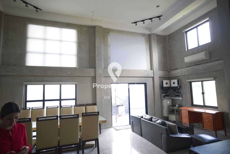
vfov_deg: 63.3
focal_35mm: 20
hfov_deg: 85.4
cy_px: 77
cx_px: 115
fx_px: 125
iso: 100
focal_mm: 13
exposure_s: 1/100
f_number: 1.4
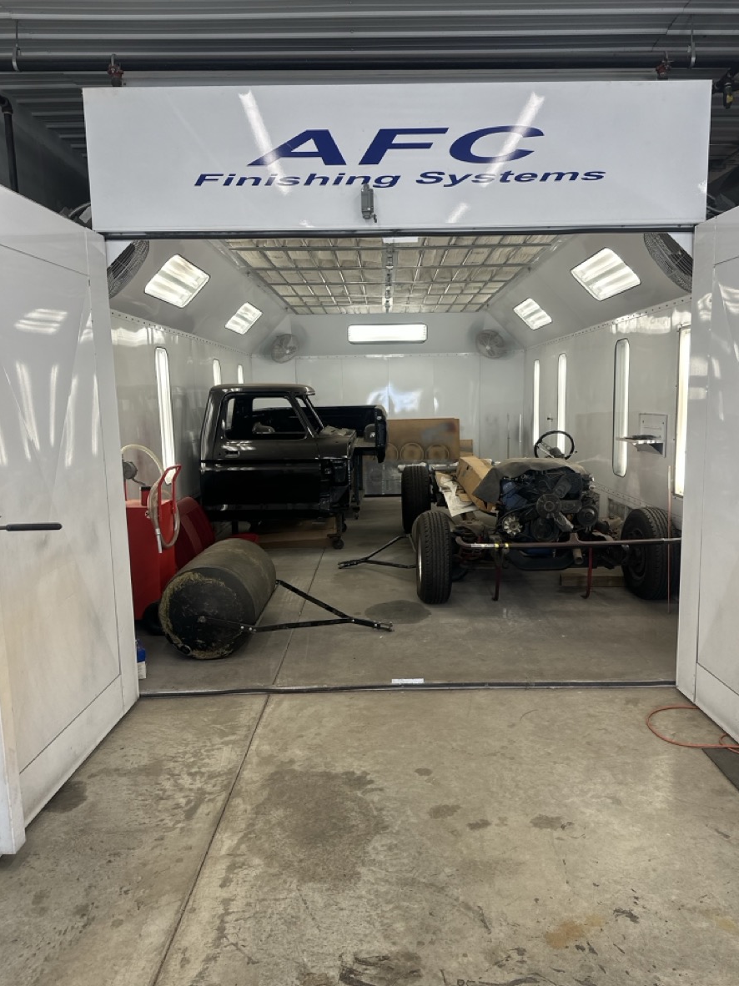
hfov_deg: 53.0
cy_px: 506
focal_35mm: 26
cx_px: 385
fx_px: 740
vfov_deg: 67.3
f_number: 1.78
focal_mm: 6.86
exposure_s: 1/120
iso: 100
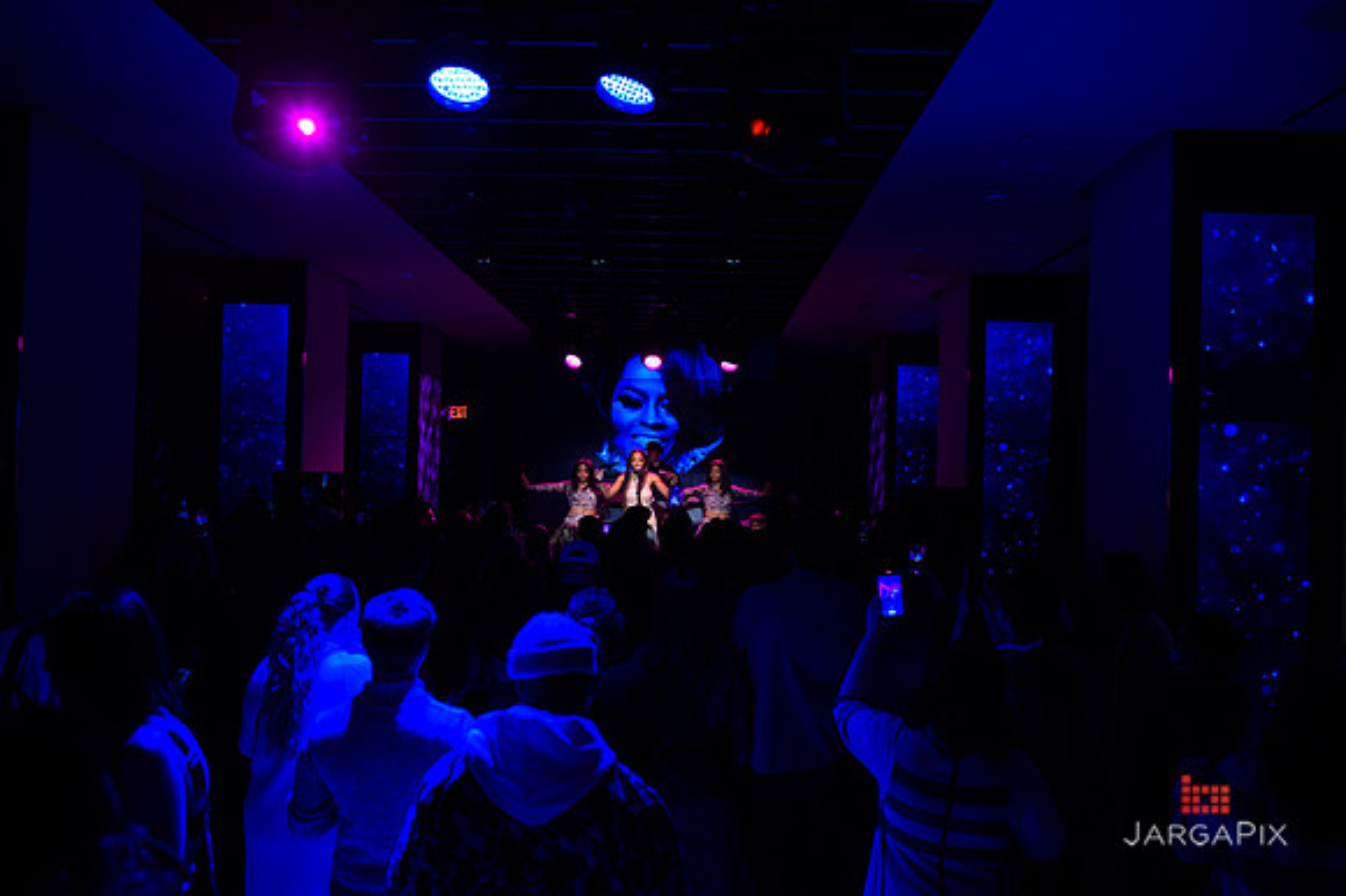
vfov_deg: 44.9
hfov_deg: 63.7
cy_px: 448
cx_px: 673
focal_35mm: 29
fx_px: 1084
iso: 1600
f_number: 4
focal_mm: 29
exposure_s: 1/500
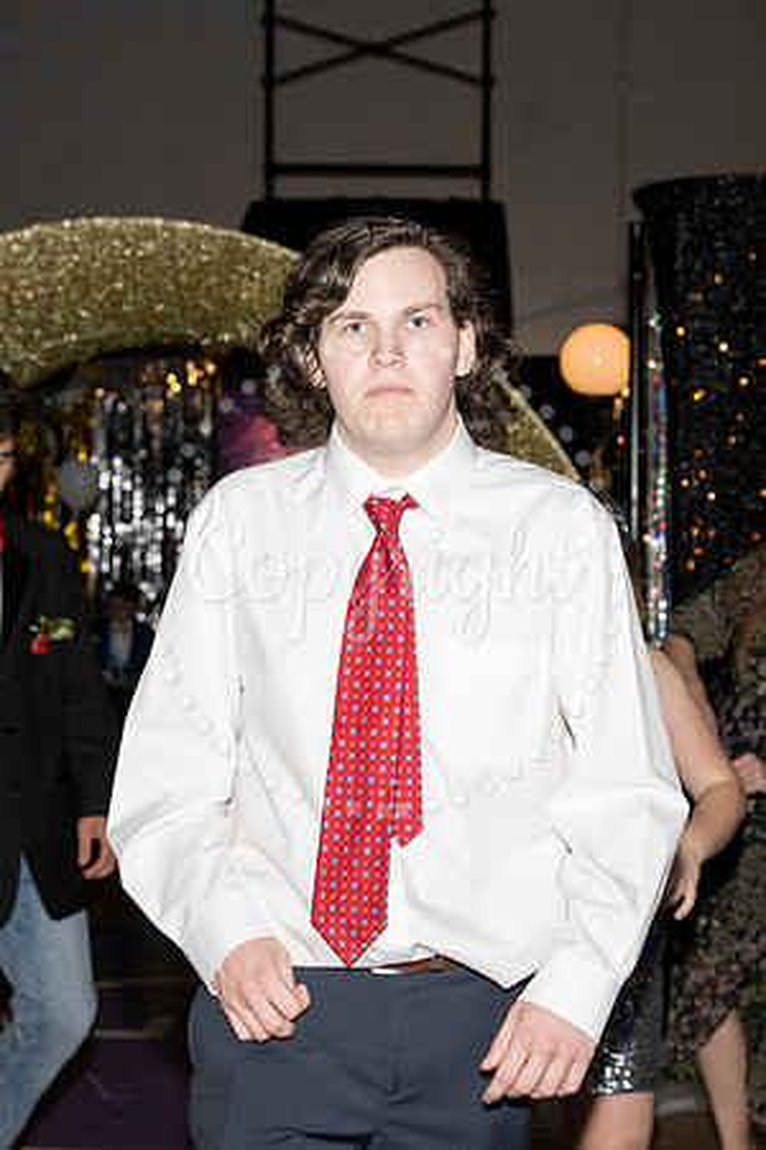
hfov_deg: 18.9
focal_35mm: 72
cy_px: 575
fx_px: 2298
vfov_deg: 28.1
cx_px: 317
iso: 1000
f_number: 5.6
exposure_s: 1/100
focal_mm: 48
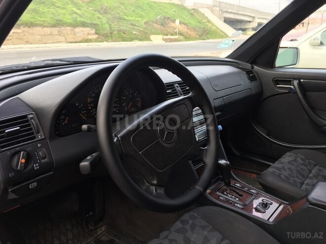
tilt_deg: -18.5
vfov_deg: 48.2
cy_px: 122
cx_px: 163
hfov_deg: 61.7
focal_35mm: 29
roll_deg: +1.0
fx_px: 273
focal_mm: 4.15
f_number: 2.2
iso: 40
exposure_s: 1/100
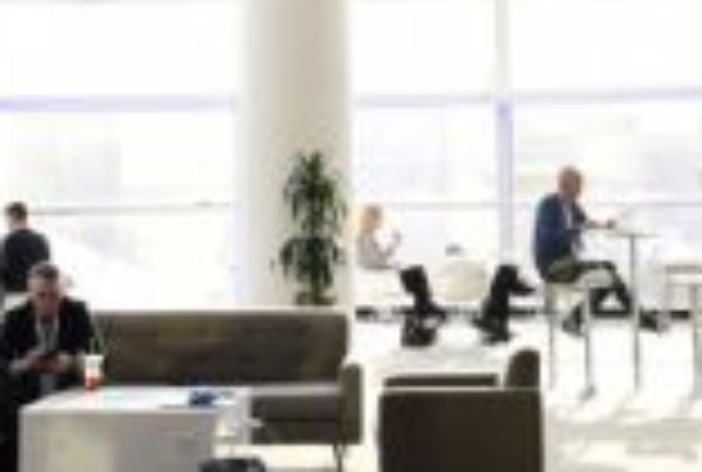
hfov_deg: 18.4
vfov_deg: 11.7
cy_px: -310
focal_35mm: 111
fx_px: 2171
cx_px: 353
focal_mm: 29
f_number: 5.6
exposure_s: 1/320
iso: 1000
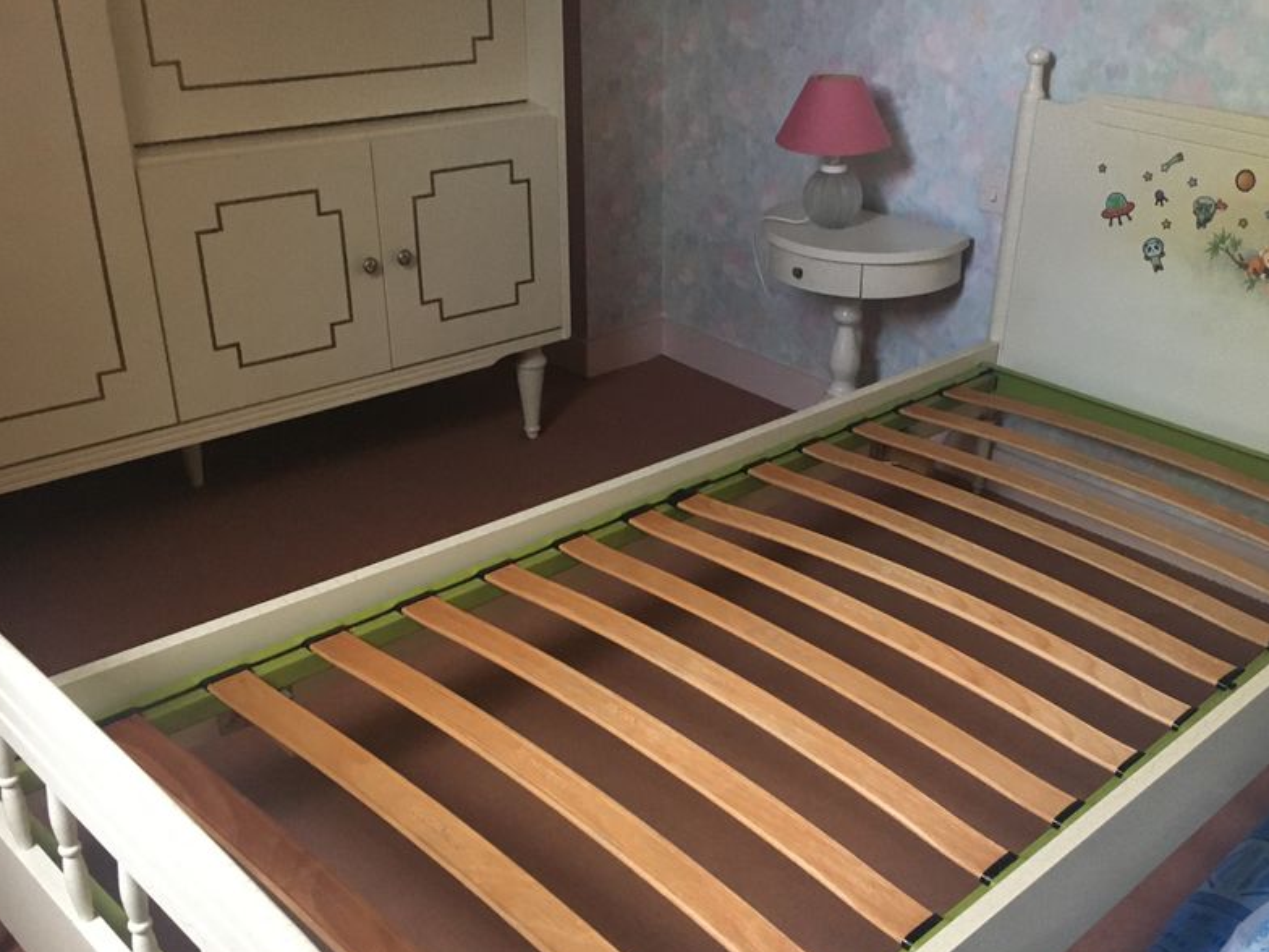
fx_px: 1356
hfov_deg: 49.7
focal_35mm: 37
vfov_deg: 38.5
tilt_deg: -27.7
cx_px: 783
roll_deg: -3.0
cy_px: 568
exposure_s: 1/25
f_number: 2.2
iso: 250
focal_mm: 4.15
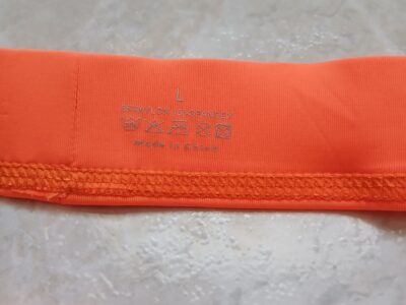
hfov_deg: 67.3
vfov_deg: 53.1
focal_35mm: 26
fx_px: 305
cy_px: 152
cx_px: 203
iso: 250
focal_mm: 3.98
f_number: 1.8
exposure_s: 1/50
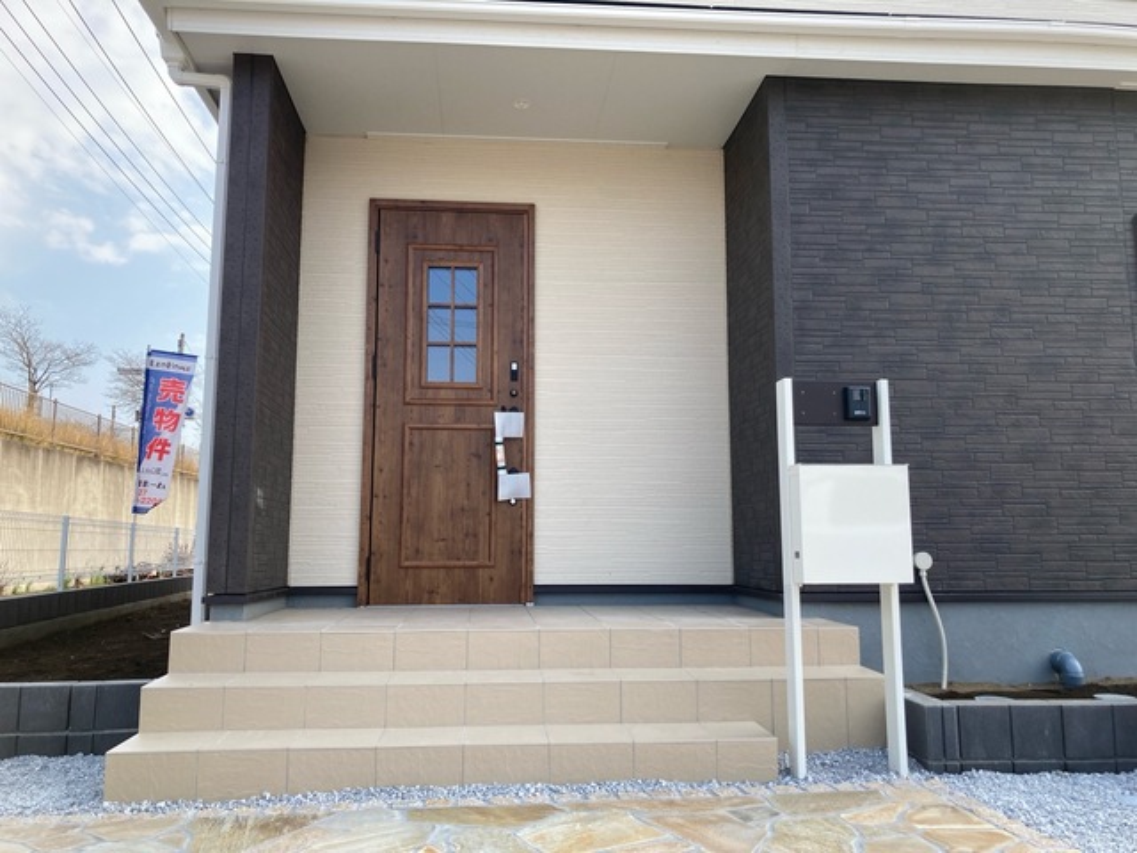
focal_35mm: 28
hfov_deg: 63.4
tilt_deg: +9.0
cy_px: 426
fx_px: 920
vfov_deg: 49.7
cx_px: 568
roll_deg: -1.6
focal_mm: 3.99
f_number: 1.8
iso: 20
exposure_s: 1/607
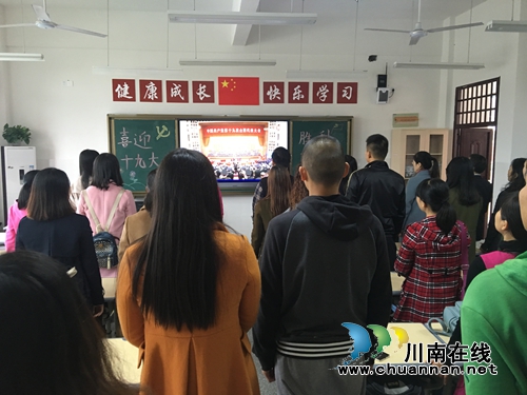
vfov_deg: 48.2
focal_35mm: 29
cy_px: 198
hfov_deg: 61.7
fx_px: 442
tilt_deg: -4.4
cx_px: 264
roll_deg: +0.2
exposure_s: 1/33
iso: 160
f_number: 2.2
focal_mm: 4.15
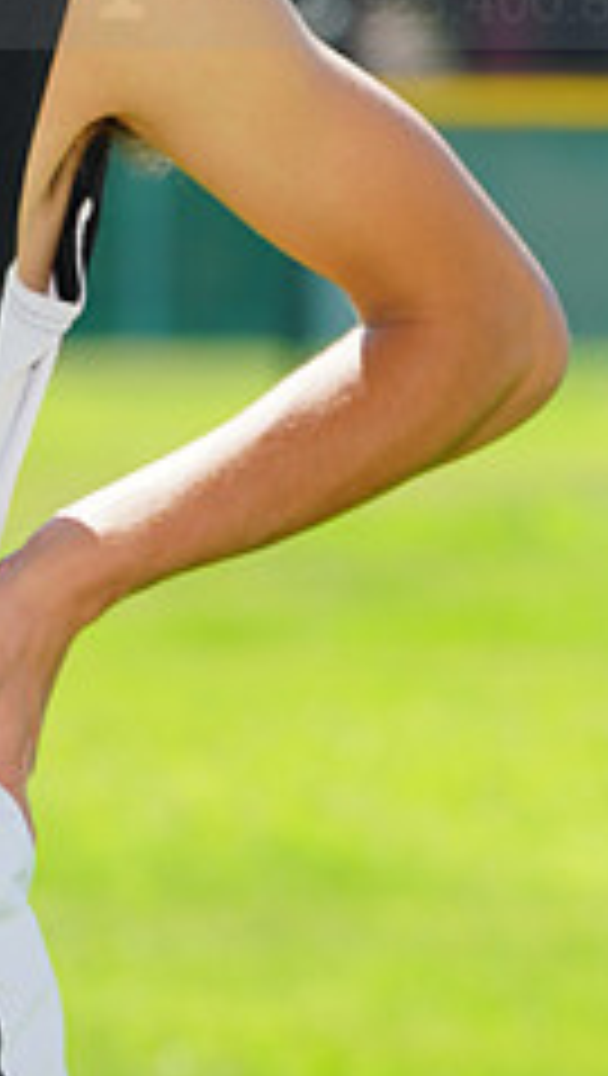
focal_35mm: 700
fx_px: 19999
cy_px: -95
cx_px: -221
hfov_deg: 1.7
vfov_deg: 3.1
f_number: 10
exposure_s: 1/200
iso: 200
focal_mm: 276
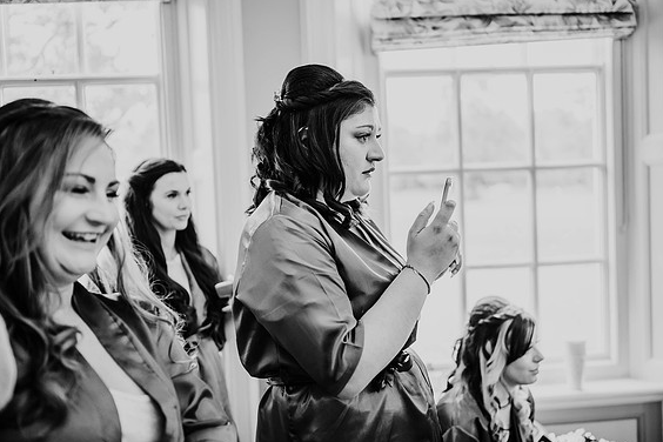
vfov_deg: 36.9
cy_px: 223
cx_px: 339
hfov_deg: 53.1
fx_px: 663
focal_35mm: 36
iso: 360
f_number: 1.8
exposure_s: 1/160
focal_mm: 35
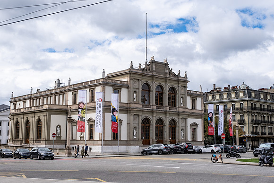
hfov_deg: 44.5
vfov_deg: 30.5
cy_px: 92
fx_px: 335
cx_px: 137
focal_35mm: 44
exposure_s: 1/1400
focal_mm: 29.2
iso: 320
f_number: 5.6
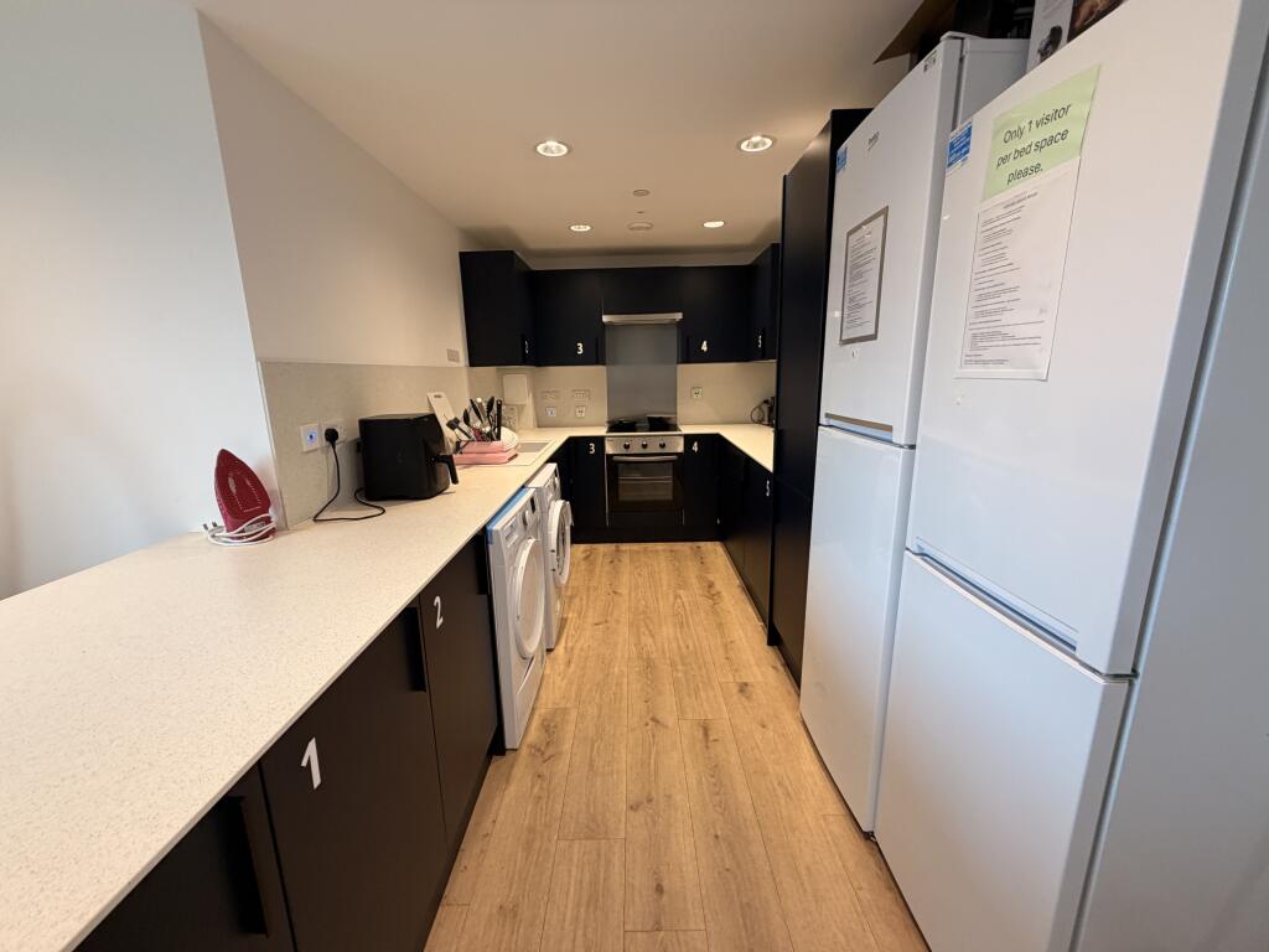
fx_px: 513
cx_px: 634
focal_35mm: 14
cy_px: 476
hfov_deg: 102.1
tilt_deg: -10.8
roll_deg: +1.1
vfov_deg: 85.7
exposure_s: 1/100
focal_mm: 2.22
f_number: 2.2
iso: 160
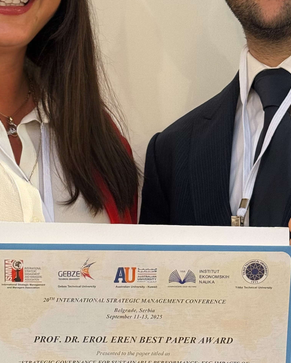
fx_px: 1066
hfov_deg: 15.5
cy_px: 169
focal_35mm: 99
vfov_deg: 19.4
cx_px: 116
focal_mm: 6.76
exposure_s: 1/33
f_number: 1.78
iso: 400
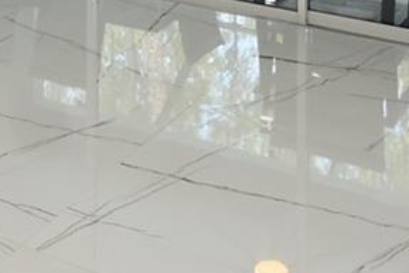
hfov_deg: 23.6
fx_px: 943
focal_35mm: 83
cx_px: 13
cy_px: -311
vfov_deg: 13.5
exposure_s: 1/60
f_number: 4
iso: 200
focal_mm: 10
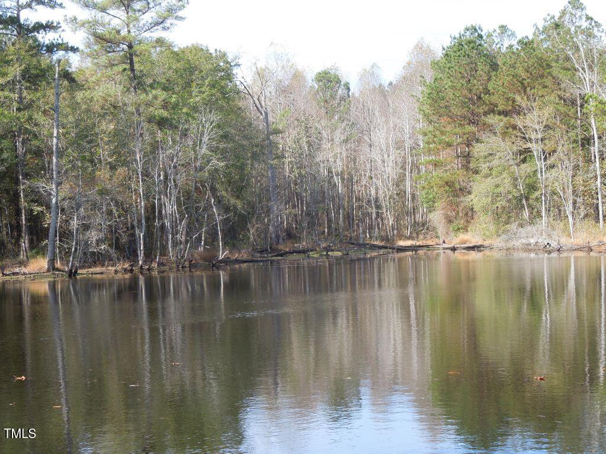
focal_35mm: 69
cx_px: 303
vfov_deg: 21.3
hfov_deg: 28.2
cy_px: 227
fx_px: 1208
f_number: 4.4
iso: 100
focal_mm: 12.5
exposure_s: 1/160
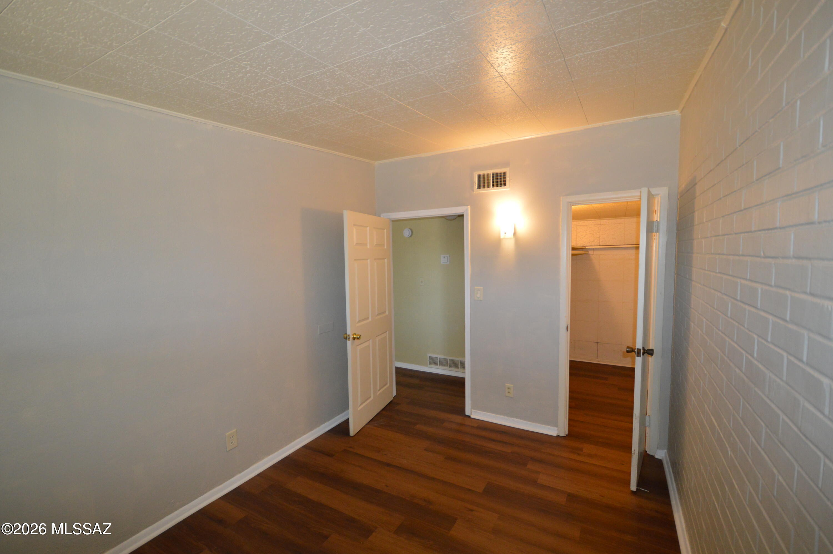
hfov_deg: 100.4
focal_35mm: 15
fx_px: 347
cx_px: 416
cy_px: 277
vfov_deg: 77.2
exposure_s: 1/60
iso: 720
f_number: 3.5
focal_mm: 10
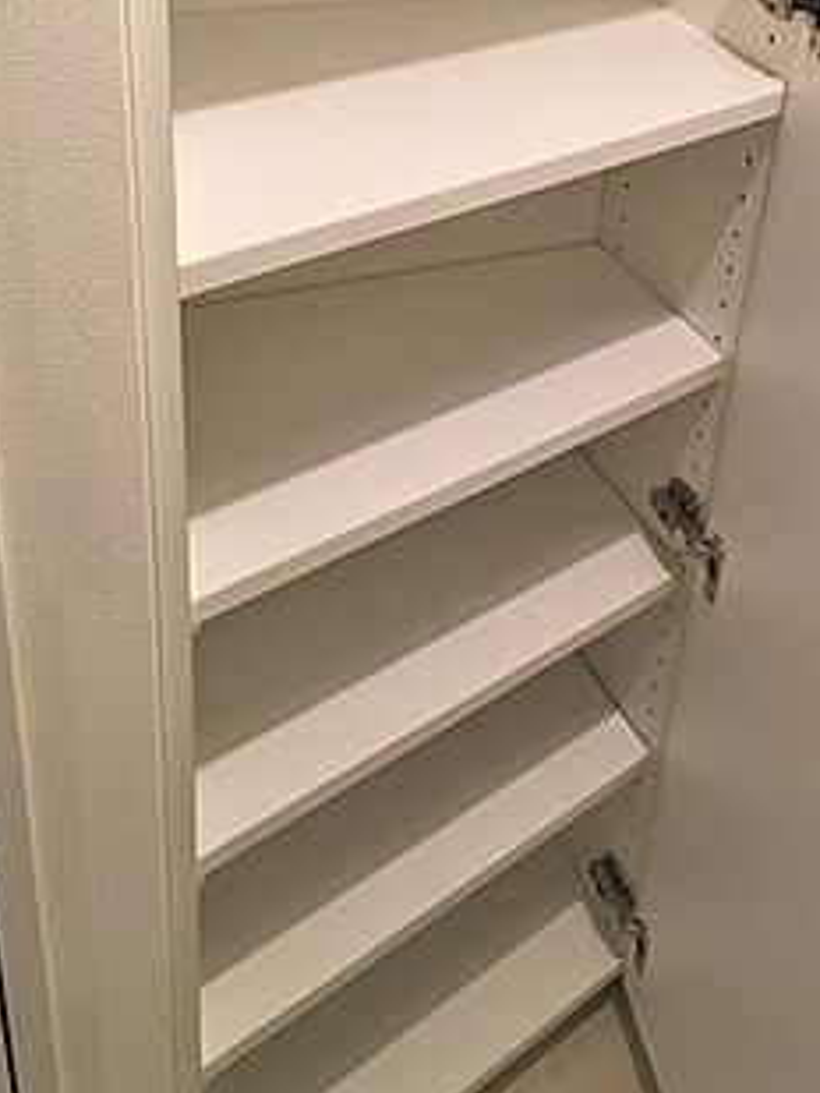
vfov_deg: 41.1
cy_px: 308
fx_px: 1420
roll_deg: -5.9
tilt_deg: -30.4
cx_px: 558
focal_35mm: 45
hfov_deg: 31.9
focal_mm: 4.15
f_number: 2.2
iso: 64
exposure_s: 1/30
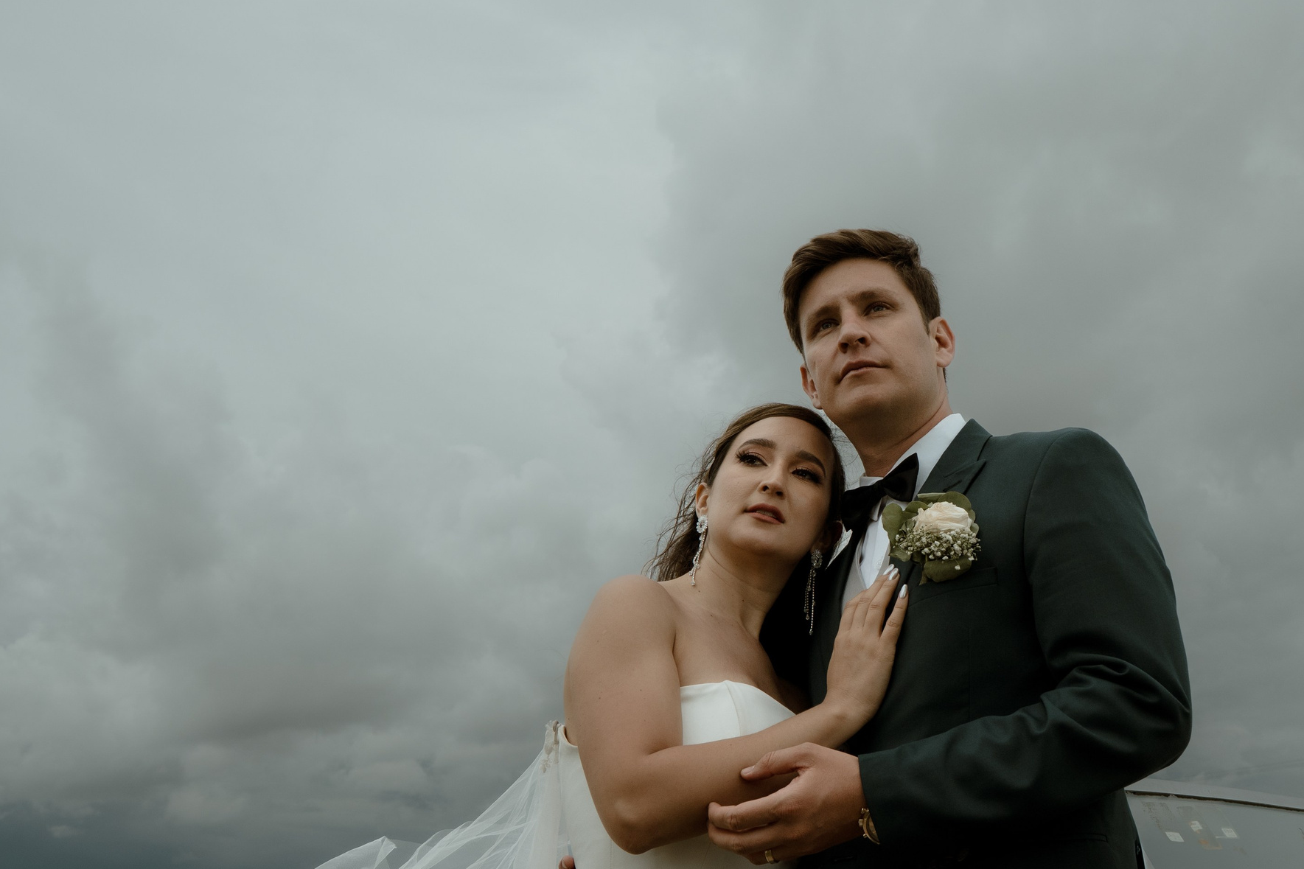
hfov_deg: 52.2
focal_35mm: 36
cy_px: 509
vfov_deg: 36.8
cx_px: 856
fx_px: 1304
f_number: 5.6
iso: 160
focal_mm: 16
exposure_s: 1/500
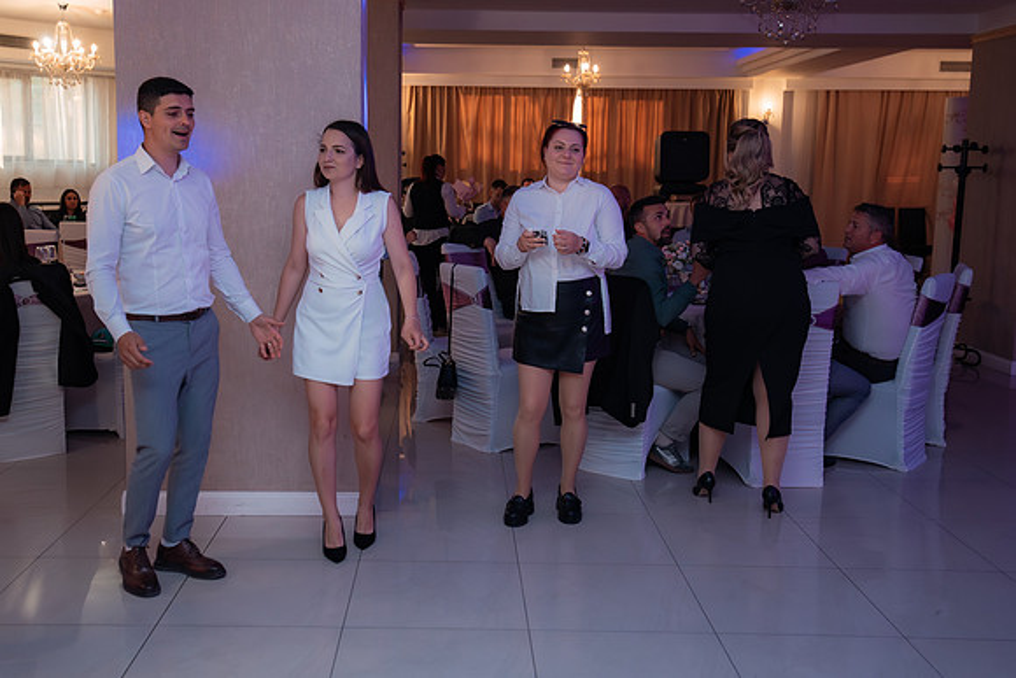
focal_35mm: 40
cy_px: 316
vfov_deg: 33.6
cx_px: 446
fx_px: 1124
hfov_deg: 48.5
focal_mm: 30
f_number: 2.8
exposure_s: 1/200
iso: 1600
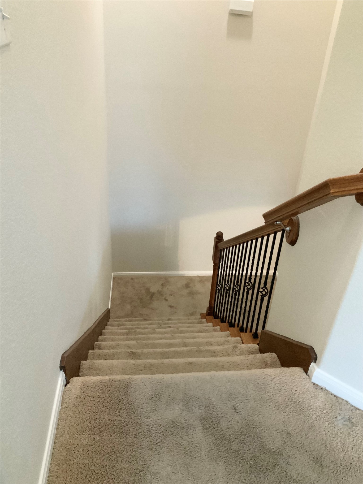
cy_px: 242
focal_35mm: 29
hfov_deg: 48.2
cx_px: 182
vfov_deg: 61.7
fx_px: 405
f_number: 1.8
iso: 250
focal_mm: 3
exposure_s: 1/40
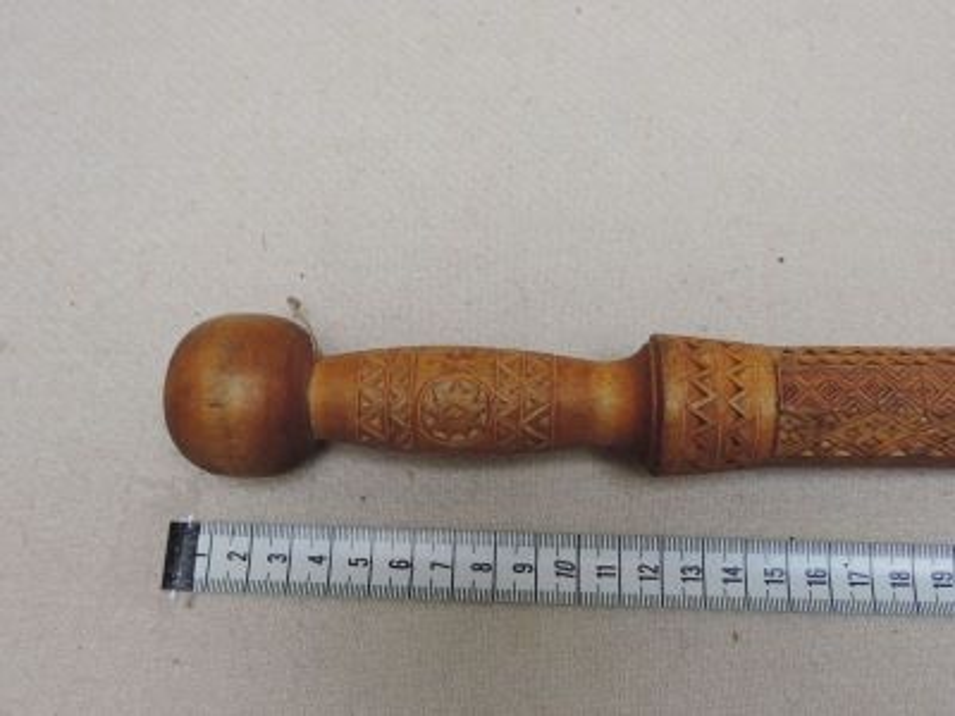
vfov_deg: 40.7
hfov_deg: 52.6
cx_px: 478
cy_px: 358
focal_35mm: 35
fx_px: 966
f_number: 3.3
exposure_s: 1/100
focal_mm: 6.2
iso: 80
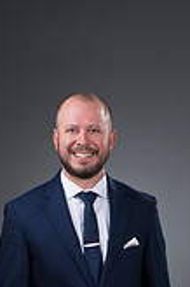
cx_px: 82
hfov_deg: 6.2
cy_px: 360
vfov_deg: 9.2
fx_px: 1745
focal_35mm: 220
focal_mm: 80
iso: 160
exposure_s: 1/250
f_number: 5.6
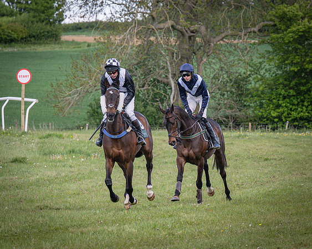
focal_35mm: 355
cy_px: 124
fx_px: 3277
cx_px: 89
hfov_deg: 5.4
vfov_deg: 4.4
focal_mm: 120
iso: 400
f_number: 4
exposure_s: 1/2000
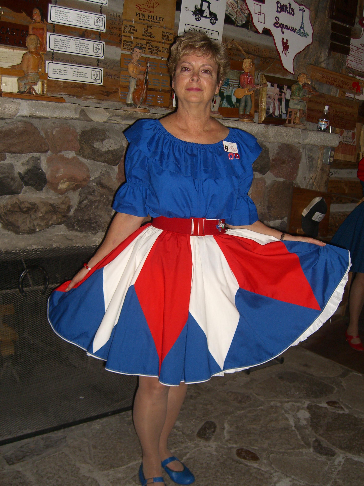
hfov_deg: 37.7
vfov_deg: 49.0
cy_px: 243
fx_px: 533
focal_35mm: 38
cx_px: 182
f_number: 2.8
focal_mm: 7.9
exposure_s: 1/60
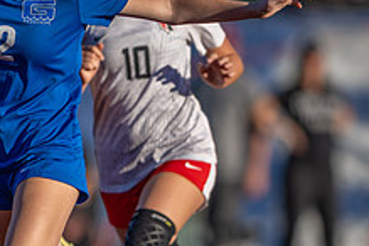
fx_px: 15200
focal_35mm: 1483
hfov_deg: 1.4
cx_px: 12
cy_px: 224
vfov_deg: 0.9
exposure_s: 1/1000
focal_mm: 400
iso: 80
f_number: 3.2
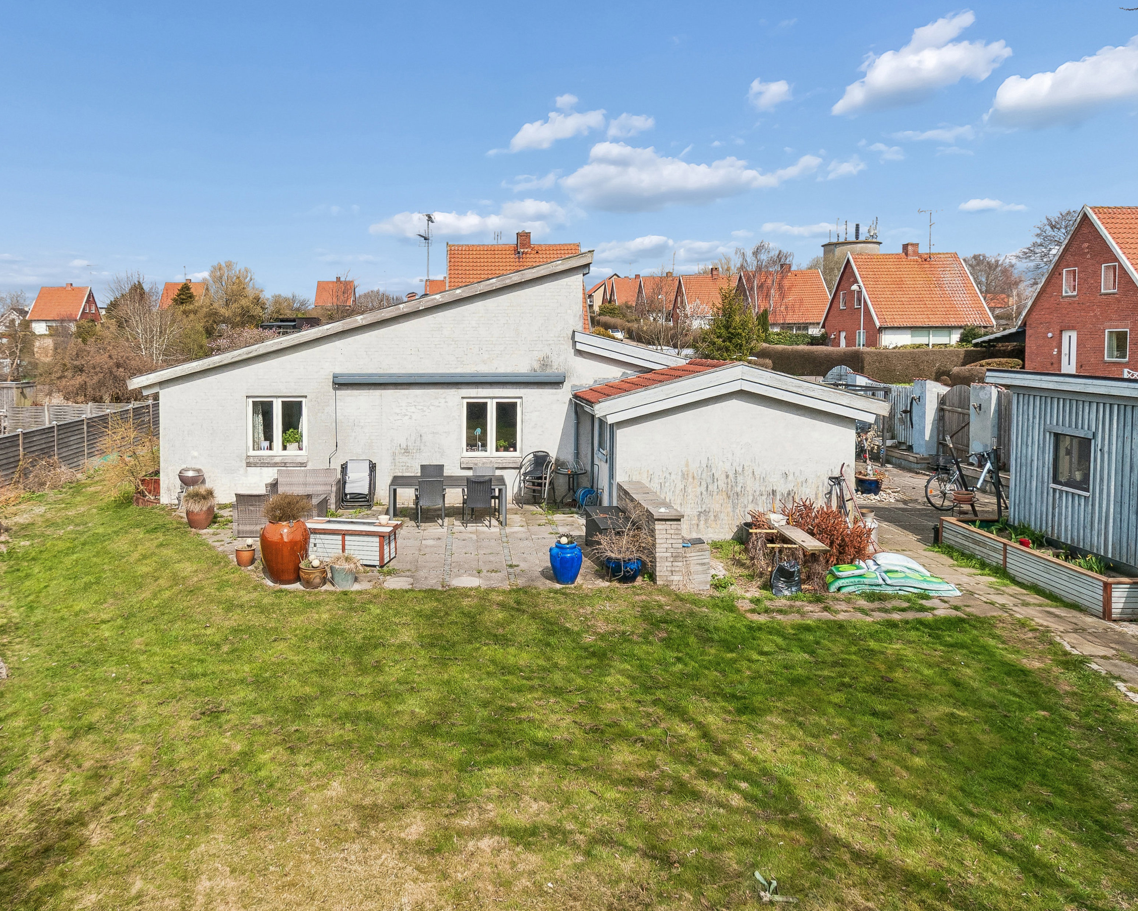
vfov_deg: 65.5
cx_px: 515
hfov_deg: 77.4
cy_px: 462
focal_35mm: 21
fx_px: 707
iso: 200
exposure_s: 1/500
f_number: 10
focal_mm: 12
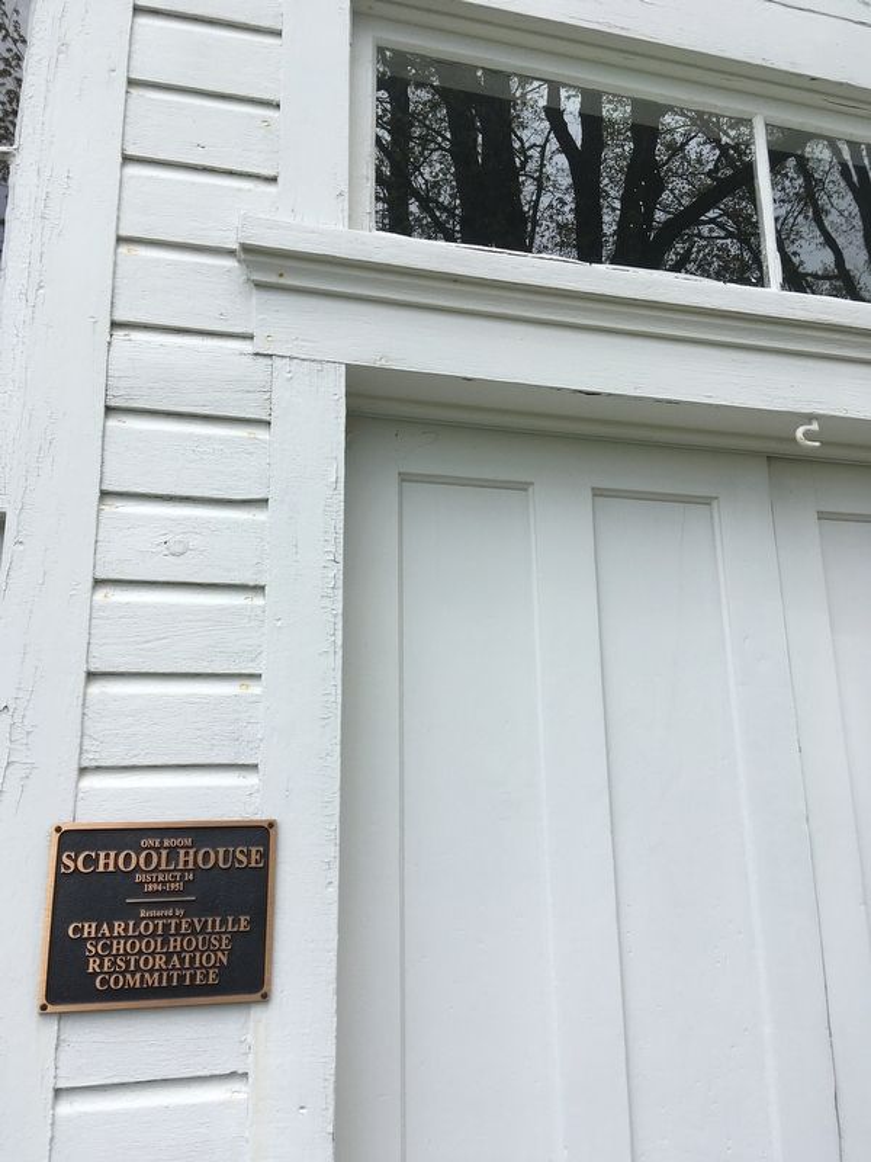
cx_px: 436
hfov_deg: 48.2
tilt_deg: +10.8
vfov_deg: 61.7
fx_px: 973
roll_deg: +1.2
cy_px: 581
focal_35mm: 29
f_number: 2.2
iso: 25
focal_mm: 4.15
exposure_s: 1/974
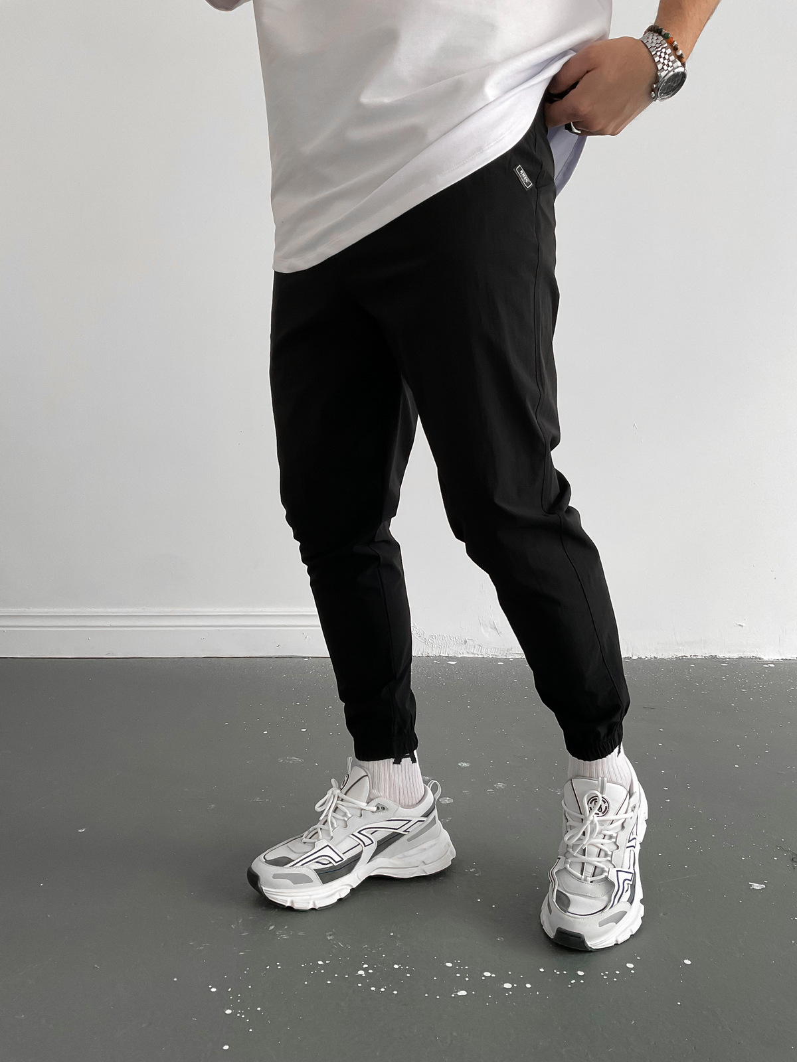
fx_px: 890
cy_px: 531
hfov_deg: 48.2
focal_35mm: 29
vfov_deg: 61.7
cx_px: 398
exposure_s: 1/75
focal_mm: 3
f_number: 1.8
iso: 64
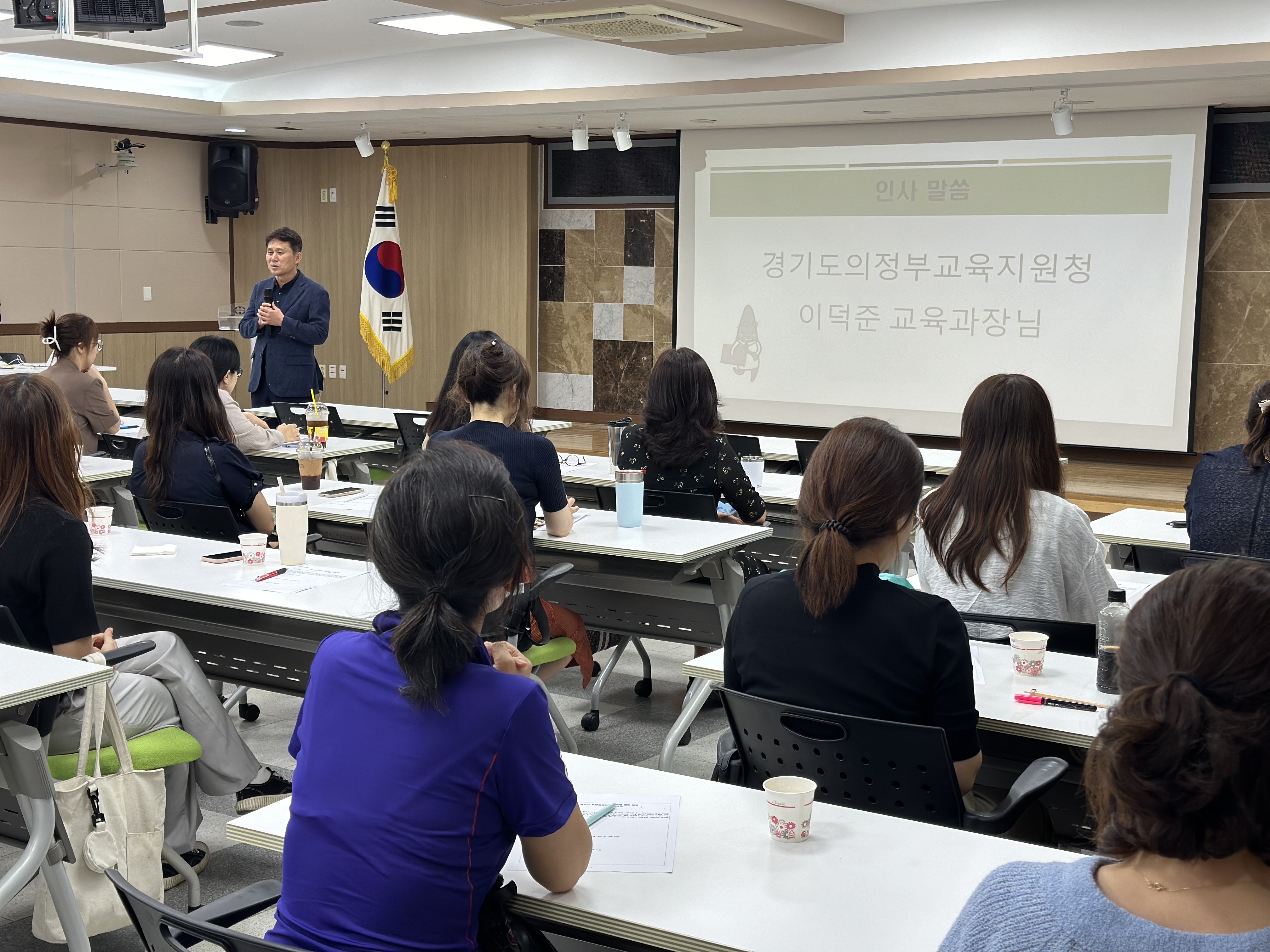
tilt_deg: -6.9
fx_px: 1761
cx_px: 635
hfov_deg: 39.7
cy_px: 476
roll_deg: -1.0
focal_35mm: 48
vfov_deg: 30.3
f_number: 1.78
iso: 100
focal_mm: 6.86
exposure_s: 1/120
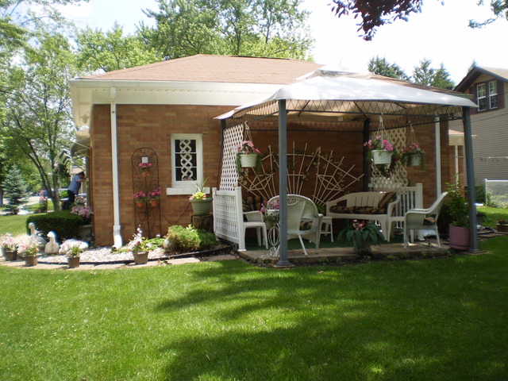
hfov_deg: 51.4
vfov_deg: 39.7
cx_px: 254
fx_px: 528
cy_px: 190
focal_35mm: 36
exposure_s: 1/500
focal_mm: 6.3
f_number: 3.1
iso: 64
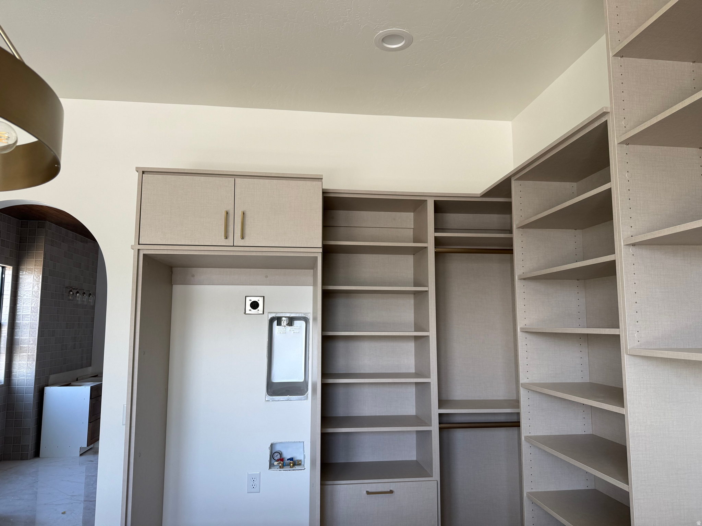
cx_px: 351
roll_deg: +0.4
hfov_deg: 71.6
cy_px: 263
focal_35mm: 24
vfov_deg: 56.8
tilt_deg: +7.3
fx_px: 487
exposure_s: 1/121
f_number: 1.78
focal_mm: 6.76
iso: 64
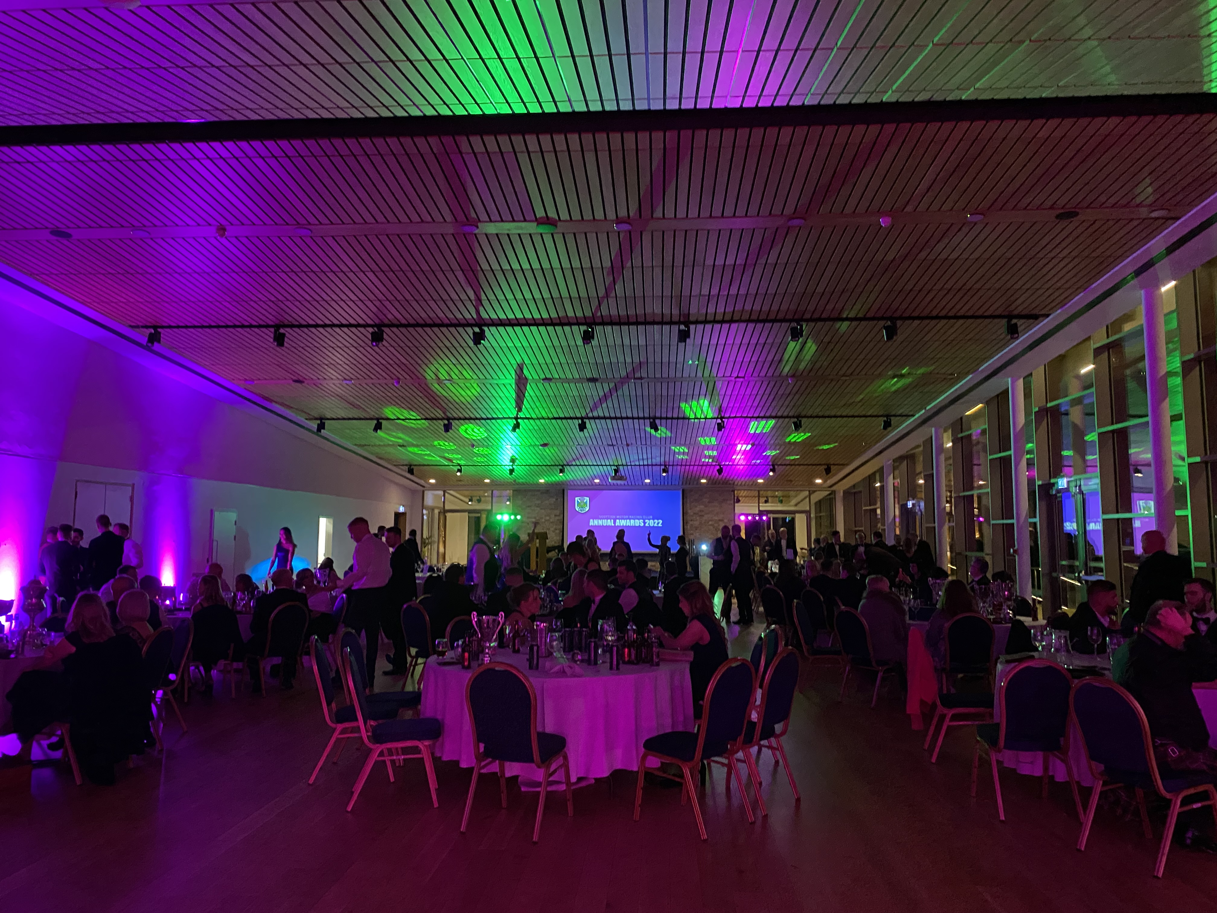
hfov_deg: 67.3
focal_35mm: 26
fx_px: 914
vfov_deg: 53.1
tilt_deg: +6.0
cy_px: 456
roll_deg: -1.0
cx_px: 608
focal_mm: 4.25
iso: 640
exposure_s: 1/40
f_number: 1.8
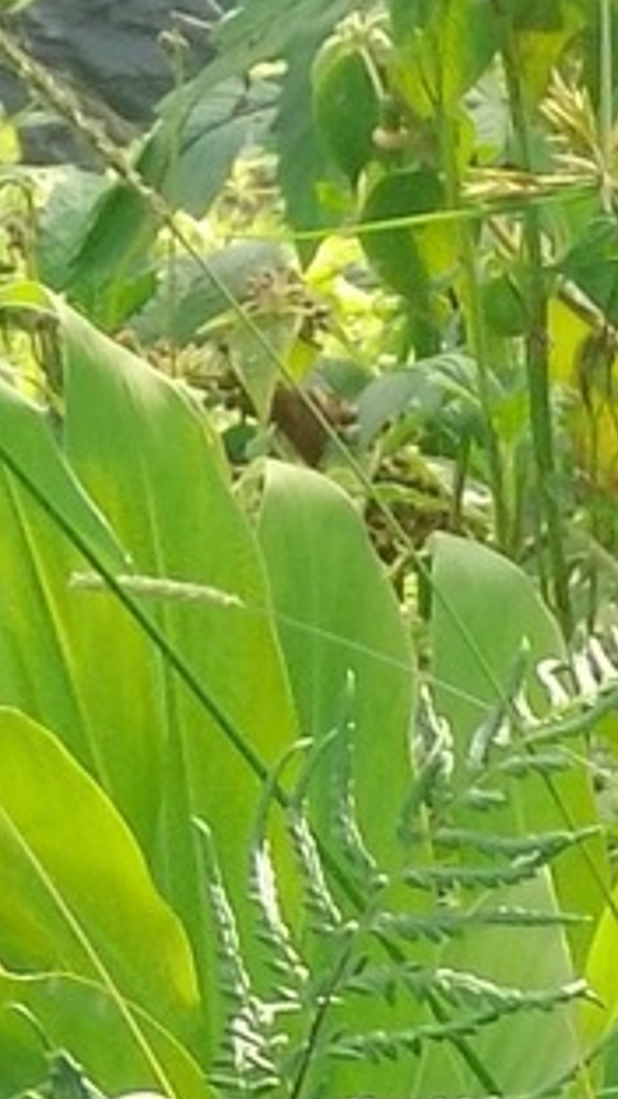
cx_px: -246
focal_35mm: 480
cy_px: -1397
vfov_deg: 4.4
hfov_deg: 2.5
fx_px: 13987
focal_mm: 12.4
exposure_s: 1/40
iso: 125
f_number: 4.9
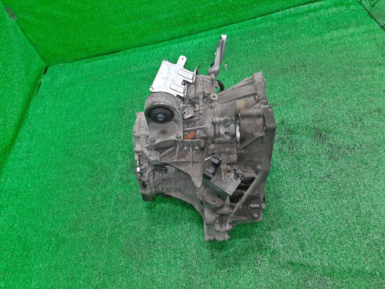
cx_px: 192
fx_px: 289
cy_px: 144
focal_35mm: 26
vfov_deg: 53.1
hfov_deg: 67.3
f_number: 1.7
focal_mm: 3.93
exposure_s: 1/50
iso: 114
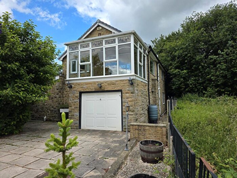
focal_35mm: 23
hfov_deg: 73.9
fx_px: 157
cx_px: 118
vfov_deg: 58.9
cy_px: 89
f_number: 1.7
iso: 80
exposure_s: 1/2969
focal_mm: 6.3
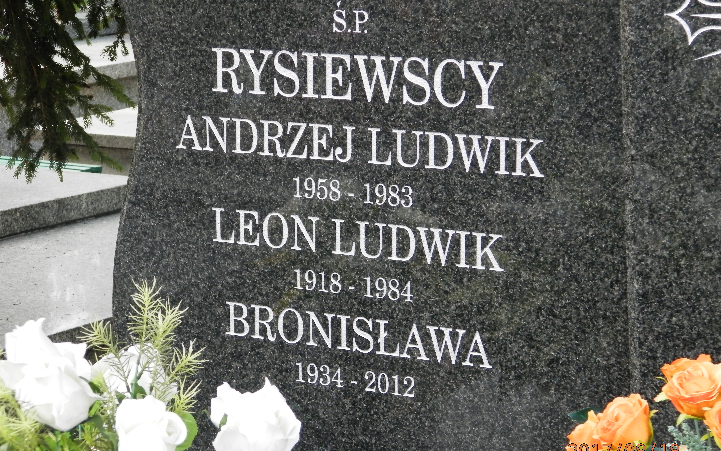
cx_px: 361
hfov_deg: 18.4
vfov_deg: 11.6
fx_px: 2220
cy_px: 238
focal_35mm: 113
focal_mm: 19
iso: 200
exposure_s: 1/80
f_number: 4.5
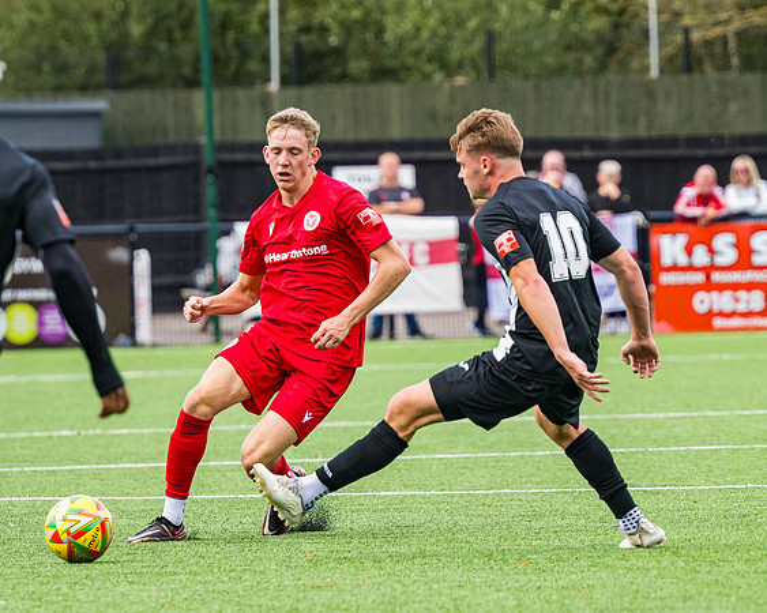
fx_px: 11917
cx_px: 212
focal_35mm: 525
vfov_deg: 2.9
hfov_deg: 3.7
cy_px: 265
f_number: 4.5
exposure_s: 1/1250
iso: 800
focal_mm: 220
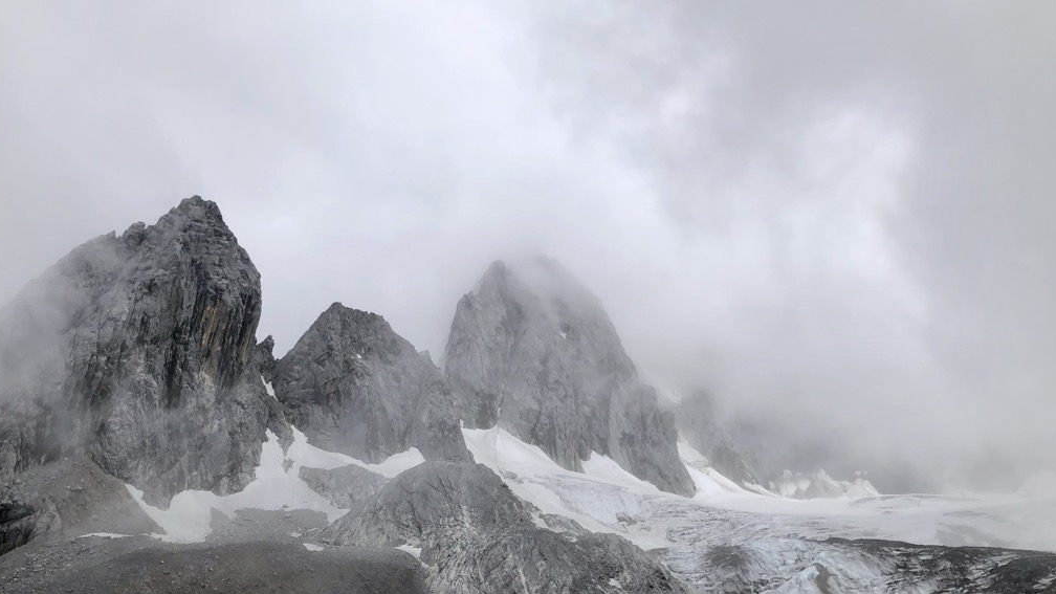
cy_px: 386
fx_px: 868
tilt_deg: +20.4
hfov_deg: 62.6
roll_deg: -0.4
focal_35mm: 31
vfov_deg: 37.5
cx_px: 524
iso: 20
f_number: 1.8
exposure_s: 1/3205
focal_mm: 4
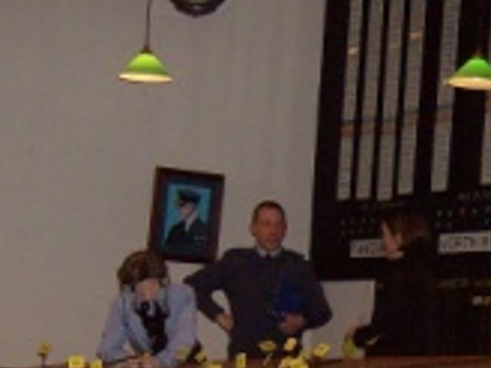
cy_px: 401
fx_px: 1390
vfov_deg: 14.7
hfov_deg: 19.7
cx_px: 431
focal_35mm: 98
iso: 200
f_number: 2.8
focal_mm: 6
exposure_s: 1/60
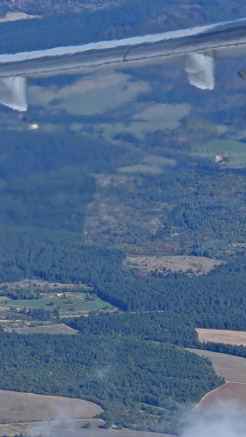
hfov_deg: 5.4
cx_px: 650
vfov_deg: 9.9
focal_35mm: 217
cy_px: 69
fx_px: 2515
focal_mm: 50
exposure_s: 1/800
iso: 200
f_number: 9
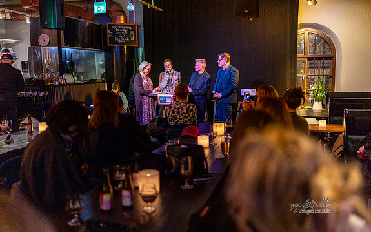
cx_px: 186
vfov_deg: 35.3
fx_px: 364
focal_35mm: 36
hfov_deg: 54.0
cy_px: 113
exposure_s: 1/160
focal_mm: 35
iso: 1000
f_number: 1.4
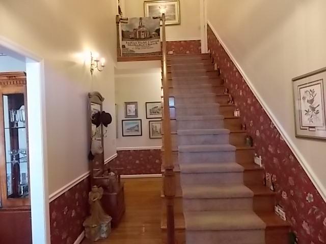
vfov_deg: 58.9
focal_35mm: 23
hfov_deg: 73.9
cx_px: 163
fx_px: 217
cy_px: 122
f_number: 3.1
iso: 400
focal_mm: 4
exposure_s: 1/25
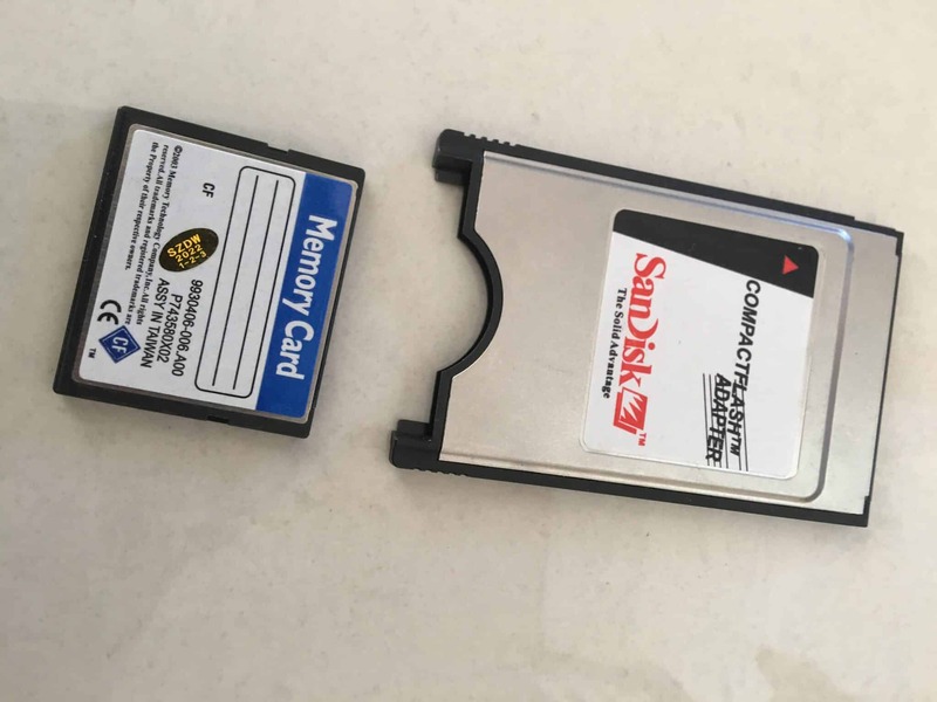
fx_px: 785
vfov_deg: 48.2
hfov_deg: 61.7
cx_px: 468
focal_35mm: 29
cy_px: 351
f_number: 2.2
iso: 50
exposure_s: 1/17
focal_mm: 4.15
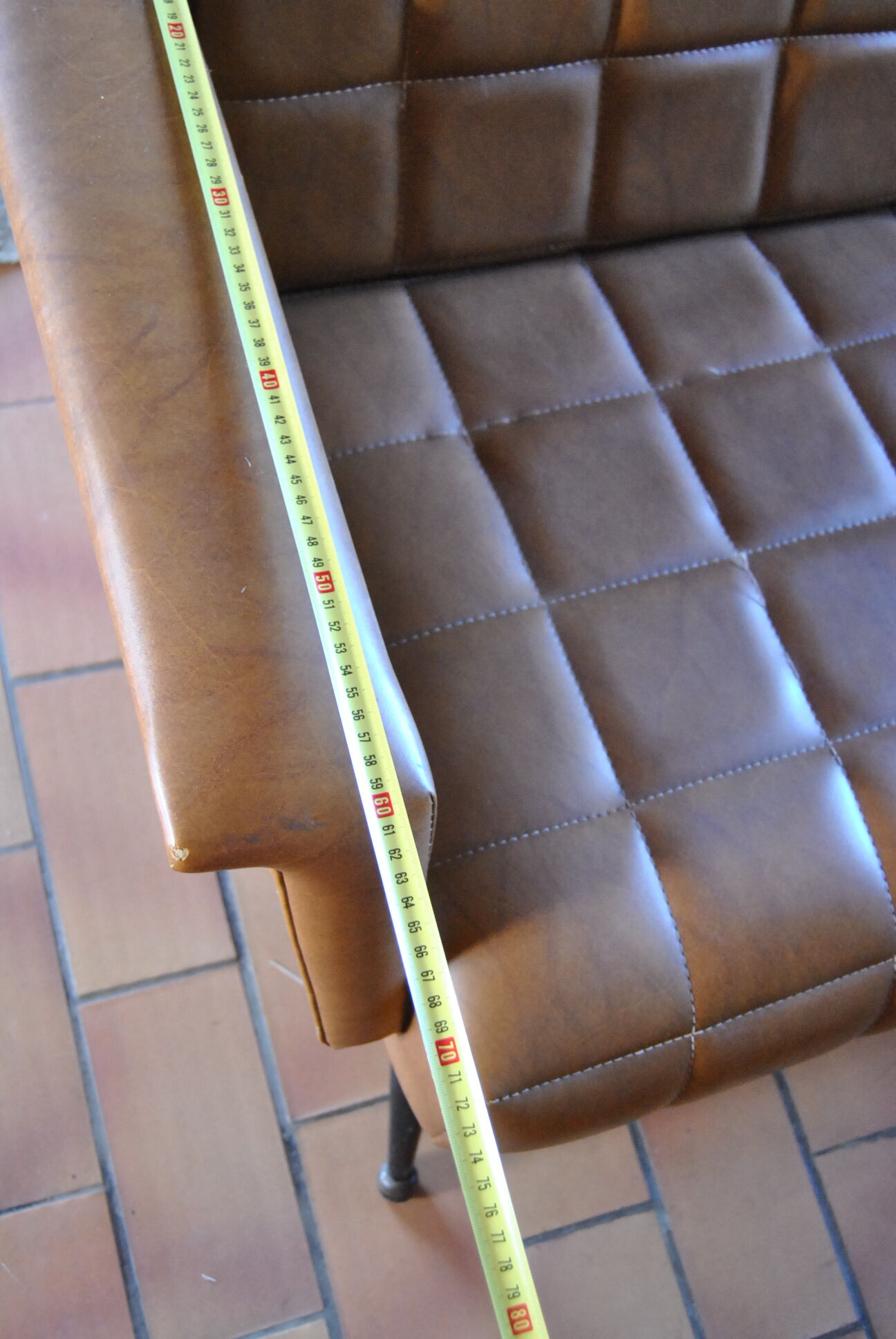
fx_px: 1452
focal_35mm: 39
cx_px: 448
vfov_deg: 49.5
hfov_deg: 34.3
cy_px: 670
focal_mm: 26
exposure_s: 1/30
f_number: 4
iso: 1100
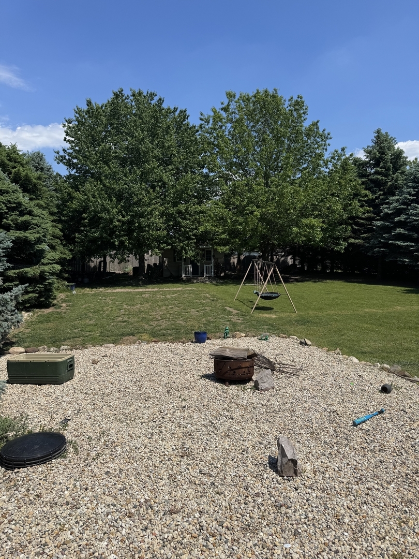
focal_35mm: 24
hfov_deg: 56.8
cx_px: 210
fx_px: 387
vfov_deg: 71.6
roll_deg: +0.6
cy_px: 280
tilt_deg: -0.5
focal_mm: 6.76
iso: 80
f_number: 1.78
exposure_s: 1/7092
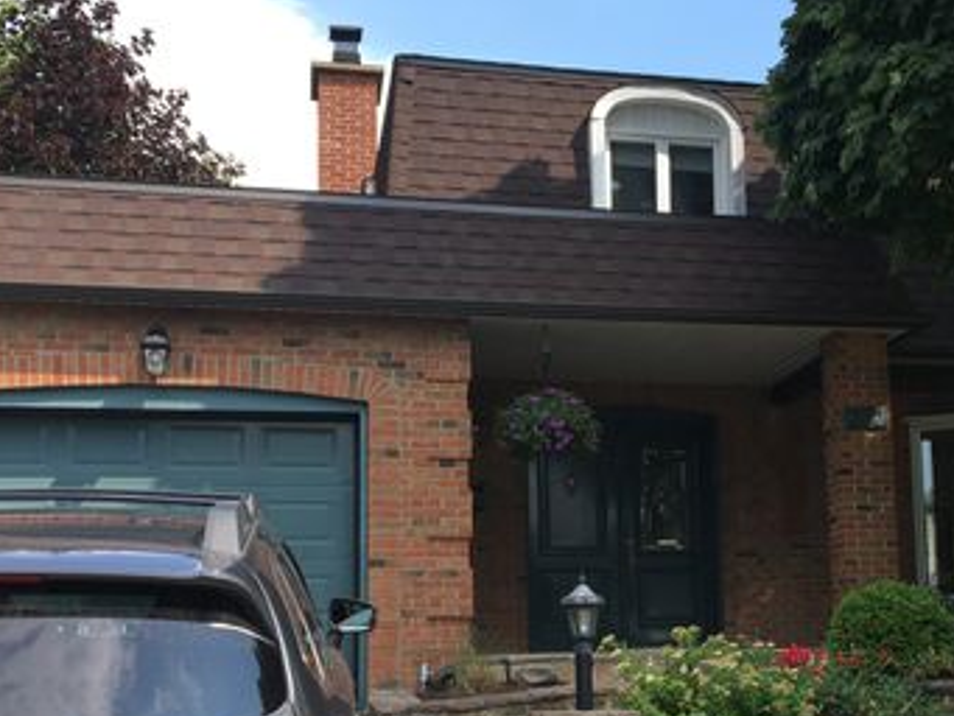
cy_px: 489
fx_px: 1406
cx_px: 652
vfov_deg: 28.4
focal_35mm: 51
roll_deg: +1.0
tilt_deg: +6.9
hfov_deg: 37.0
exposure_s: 1/739
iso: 25
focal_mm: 4.15
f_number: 2.2
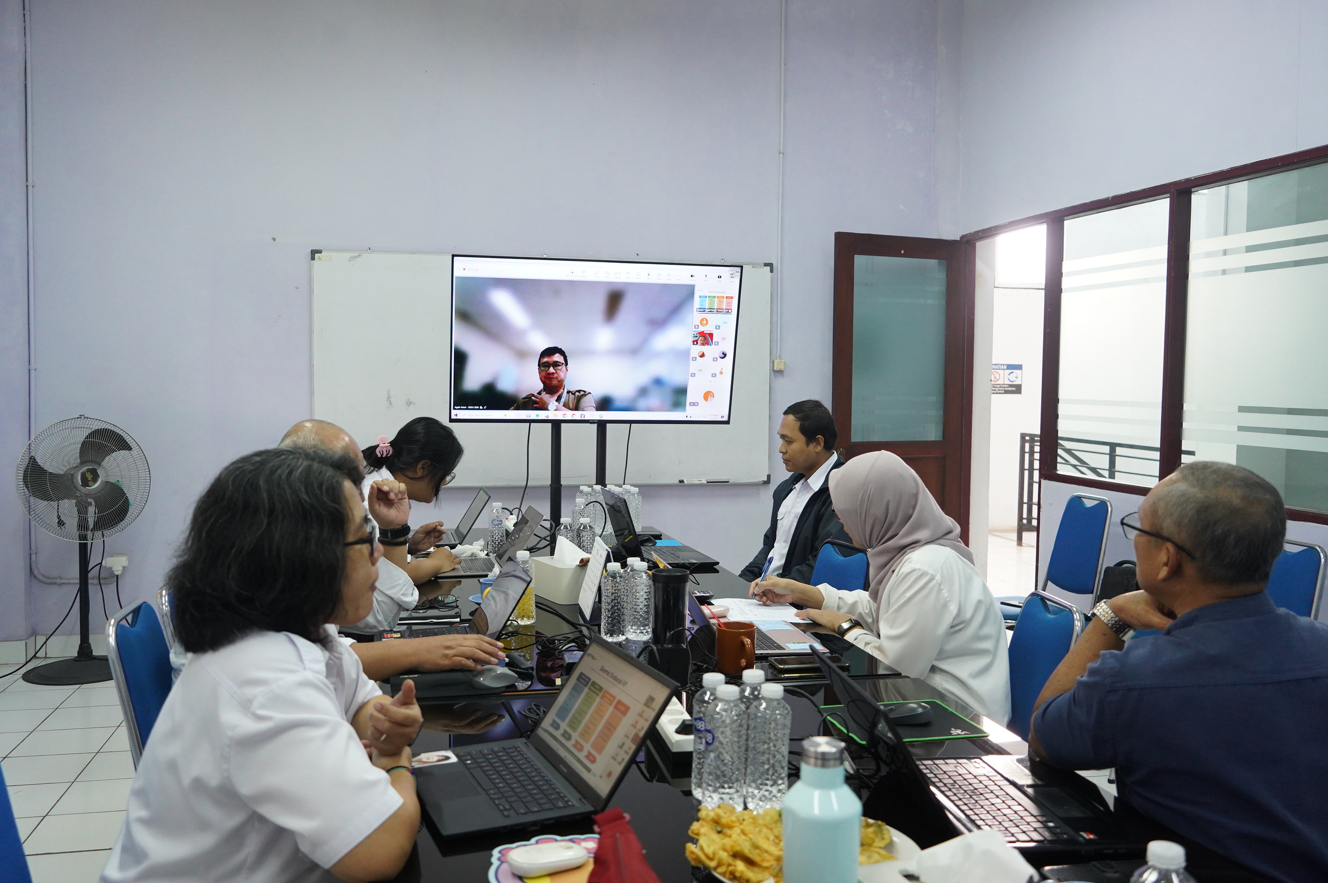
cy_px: 436
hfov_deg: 60.3
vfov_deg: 42.2
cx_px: 660
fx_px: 1142
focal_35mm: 31
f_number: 4.5
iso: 3200
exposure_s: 1/320
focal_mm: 30
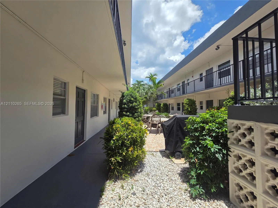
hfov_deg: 106.2
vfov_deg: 89.9
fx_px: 104
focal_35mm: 13
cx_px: 139
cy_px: 104
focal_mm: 2.2
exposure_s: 1/1829
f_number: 2.2
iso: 50
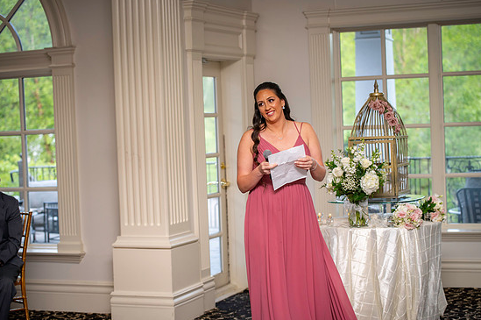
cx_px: 249
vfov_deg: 18.4
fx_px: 988
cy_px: 167
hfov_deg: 27.4
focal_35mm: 74
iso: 640
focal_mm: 70
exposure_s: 1/125
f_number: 2.8
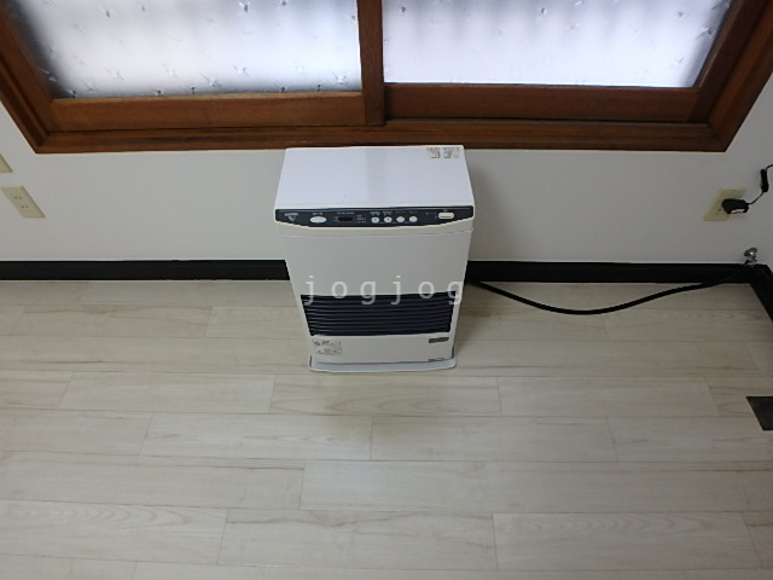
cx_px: 386
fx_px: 469
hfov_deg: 79.0
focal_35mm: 21
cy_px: 290
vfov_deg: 63.4
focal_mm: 3.7
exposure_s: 1/30
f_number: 3.5
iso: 200
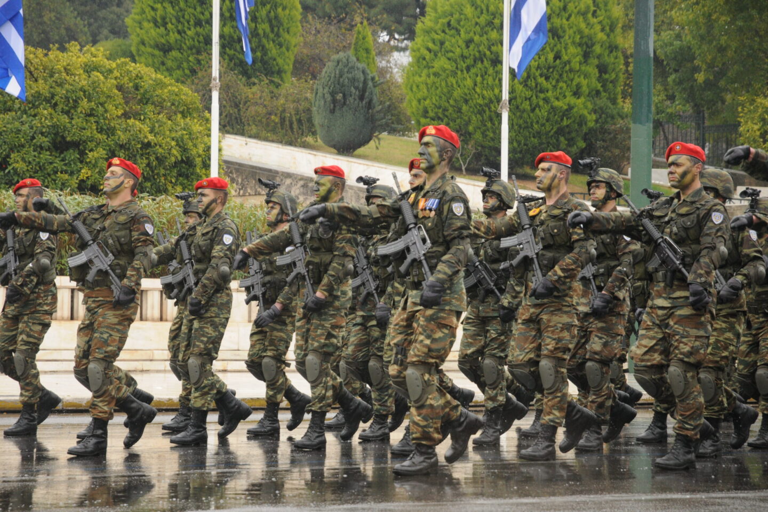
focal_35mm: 128
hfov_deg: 16.1
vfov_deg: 10.8
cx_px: 384
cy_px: 256
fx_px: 2720
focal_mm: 85
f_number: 5.6
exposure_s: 1/640
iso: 800
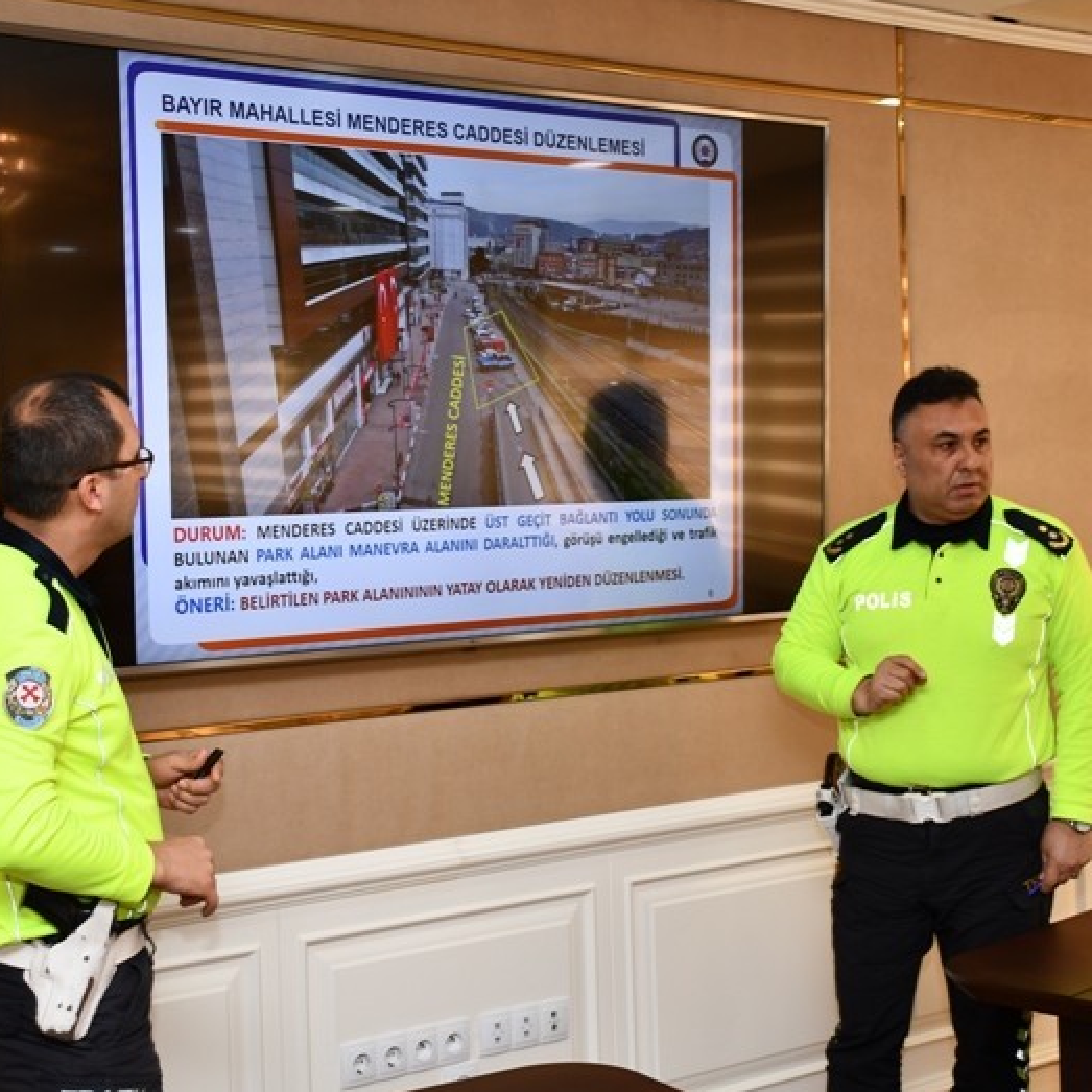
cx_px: 524
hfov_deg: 32.8
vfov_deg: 32.8
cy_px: 550
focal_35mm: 52
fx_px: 1856
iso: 220
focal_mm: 27
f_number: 4
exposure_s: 1/60
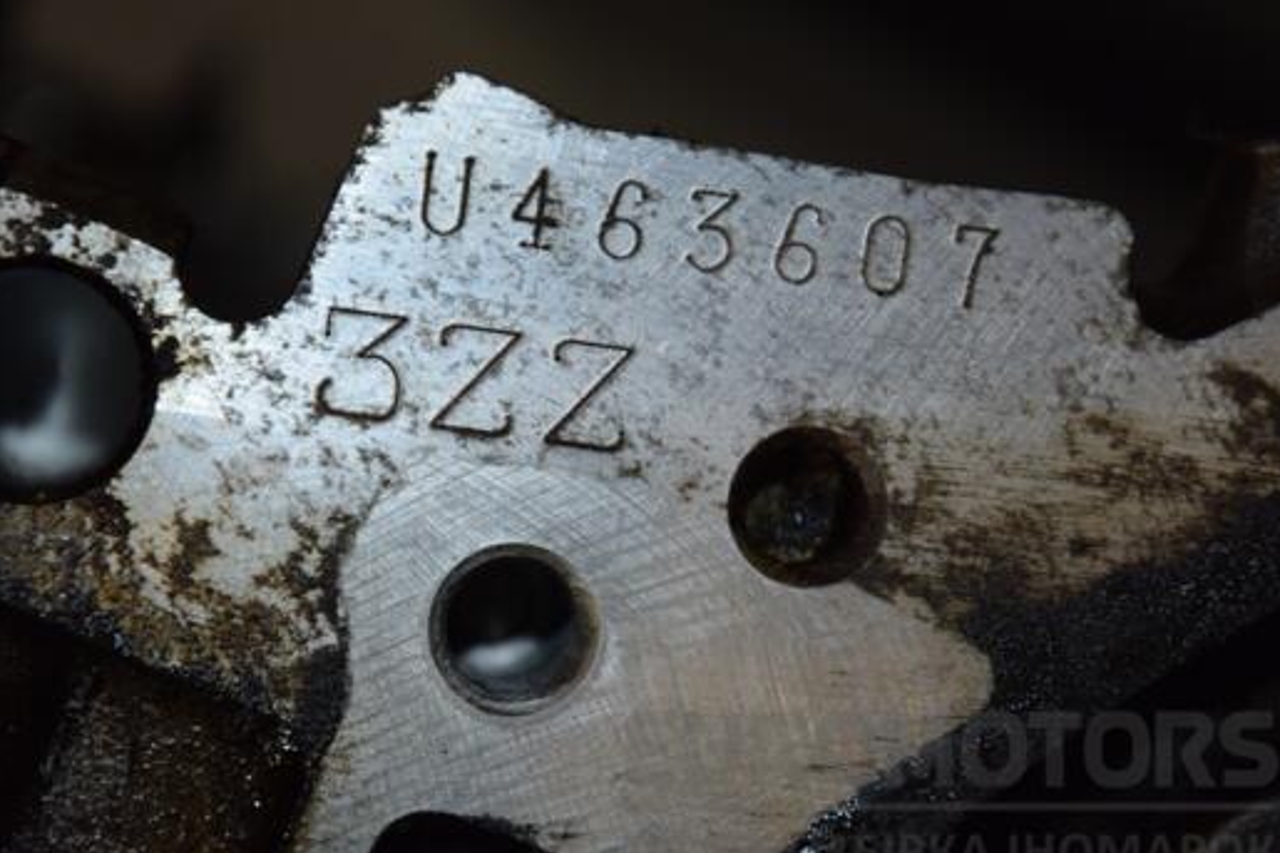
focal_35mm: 184
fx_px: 6525
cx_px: 579
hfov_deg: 11.2
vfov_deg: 7.5
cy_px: 418
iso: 800
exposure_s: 1/60
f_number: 5.6
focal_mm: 105
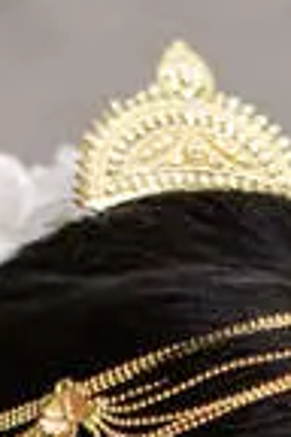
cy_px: 1159
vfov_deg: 4.8
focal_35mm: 418
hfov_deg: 3.3
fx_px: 5068
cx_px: 144
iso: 200
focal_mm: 50
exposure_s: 1/1000
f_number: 1.8
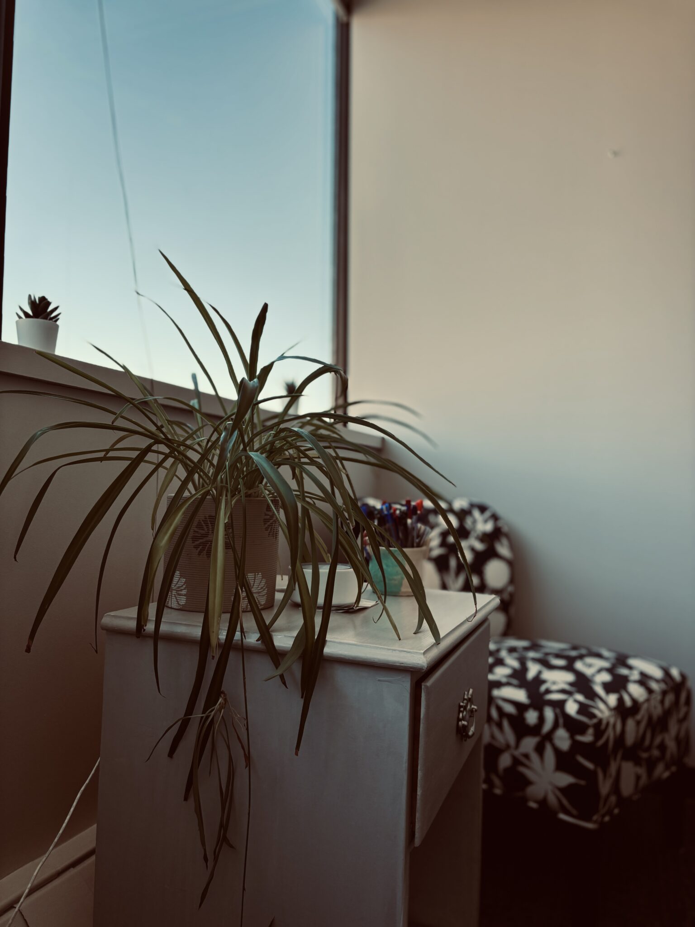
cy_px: 464
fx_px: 696
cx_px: 348
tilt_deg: +1.3
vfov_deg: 67.3
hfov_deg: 53.1
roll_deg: -1.7
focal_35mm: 26
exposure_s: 1/194
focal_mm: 5.96
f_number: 1.6
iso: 40
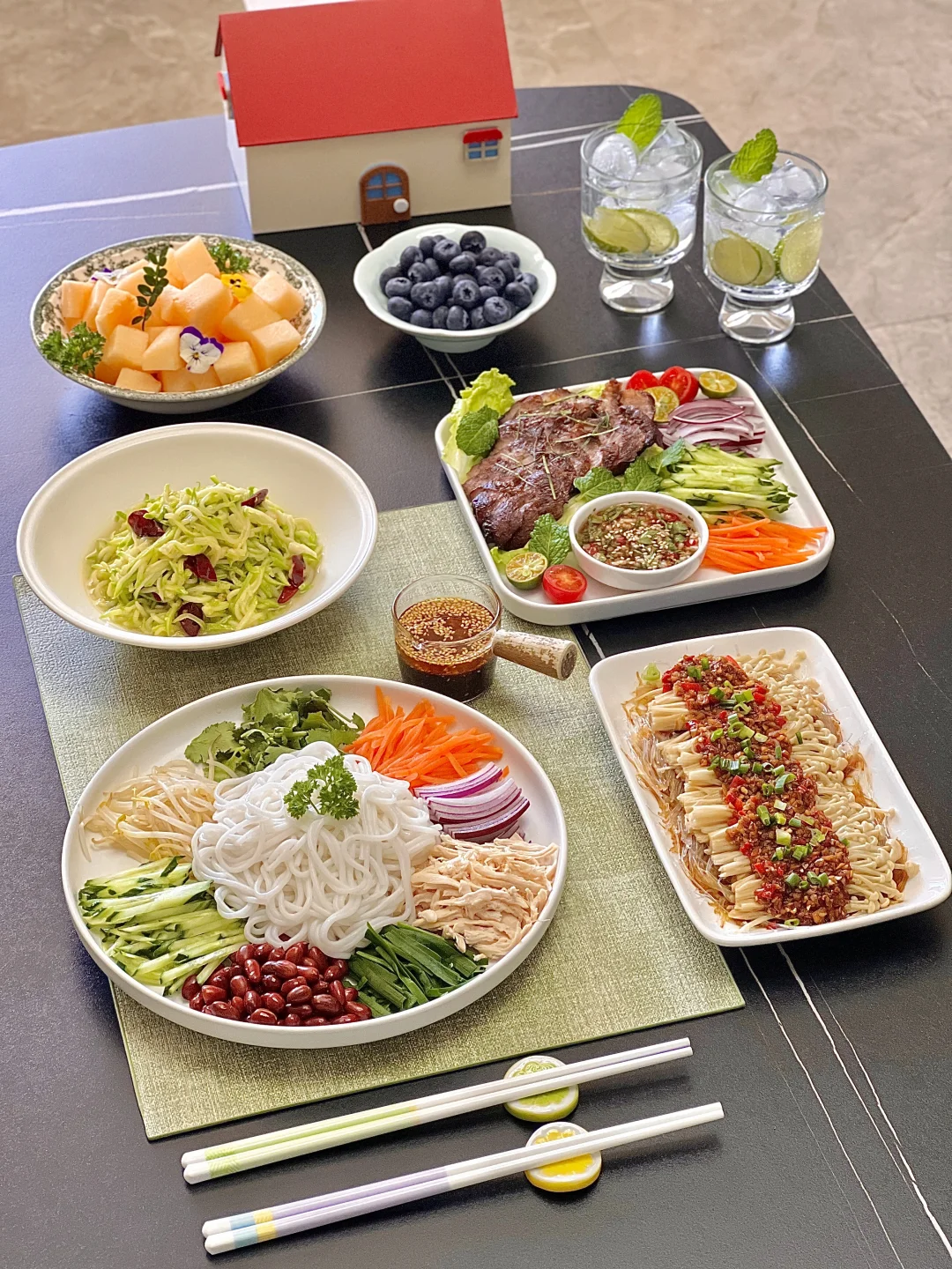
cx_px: 476
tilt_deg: -40.0
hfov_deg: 19.1
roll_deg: -0.2
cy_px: 634
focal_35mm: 77
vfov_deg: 25.3
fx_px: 2824
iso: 250
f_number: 2.8
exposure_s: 1/93
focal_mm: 9
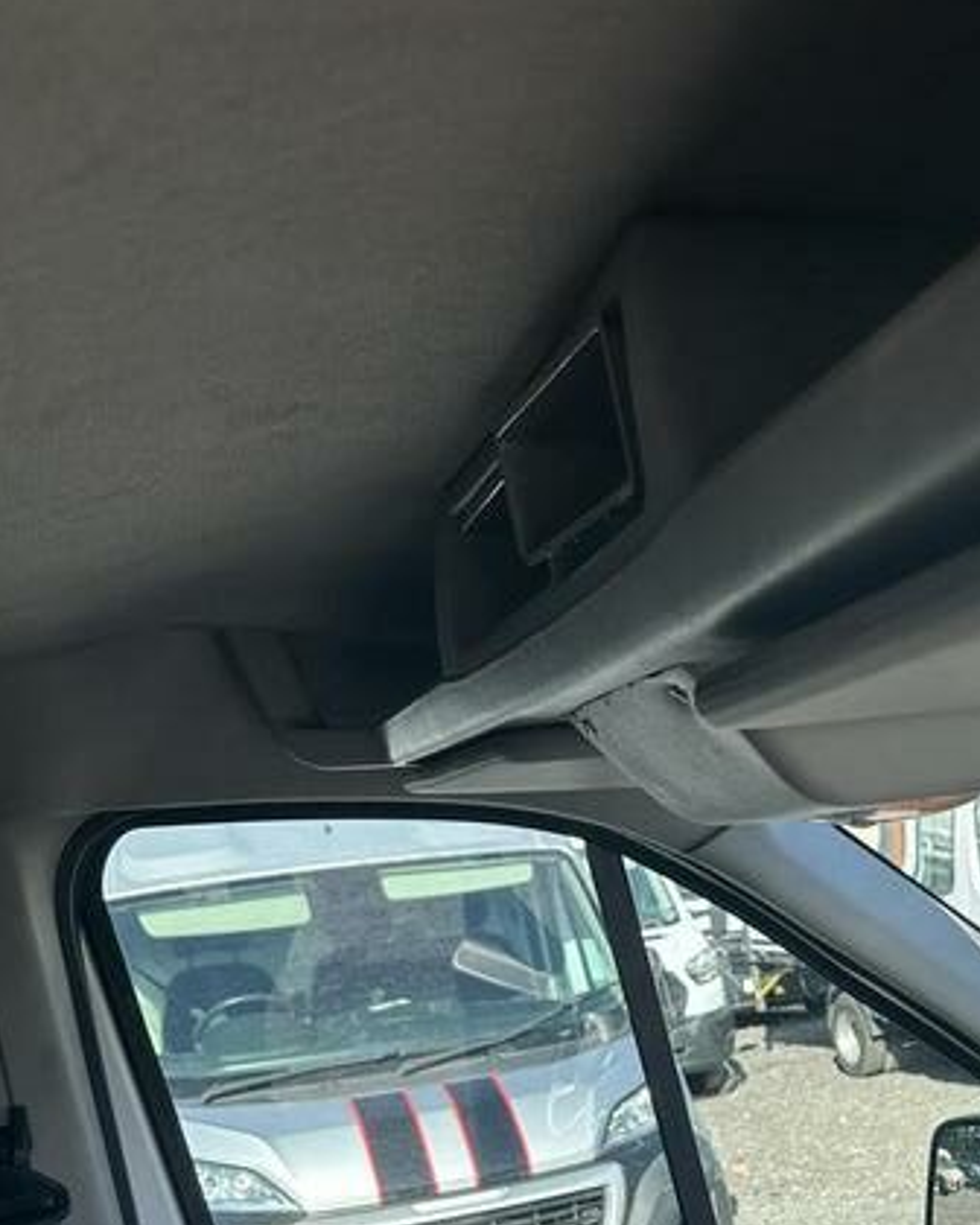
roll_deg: +6.7
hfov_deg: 28.9
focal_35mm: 50
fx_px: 1813
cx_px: 901
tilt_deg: -11.0
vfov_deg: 34.3
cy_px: 1196
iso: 80
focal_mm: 6.86
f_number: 1.78
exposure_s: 1/1062
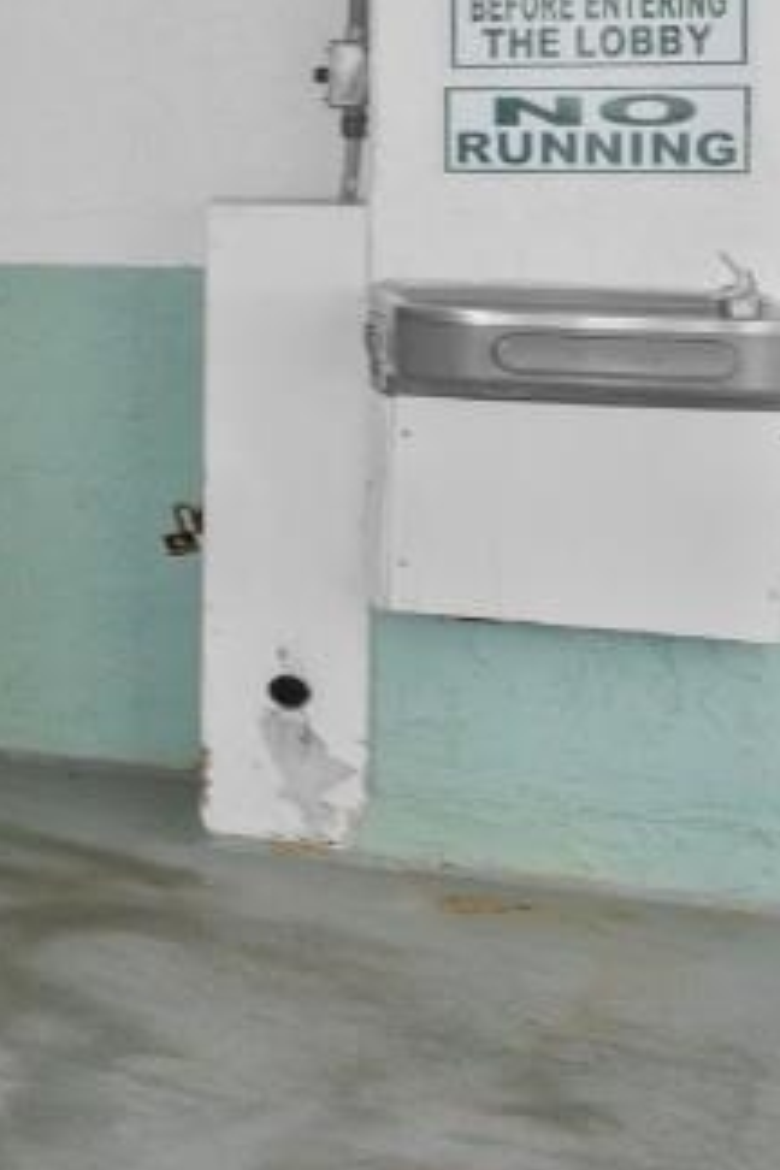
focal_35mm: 80
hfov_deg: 8.9
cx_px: -2120
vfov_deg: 24.4
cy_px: 61
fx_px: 2600
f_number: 4.8
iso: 100
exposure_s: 1/8
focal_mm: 11
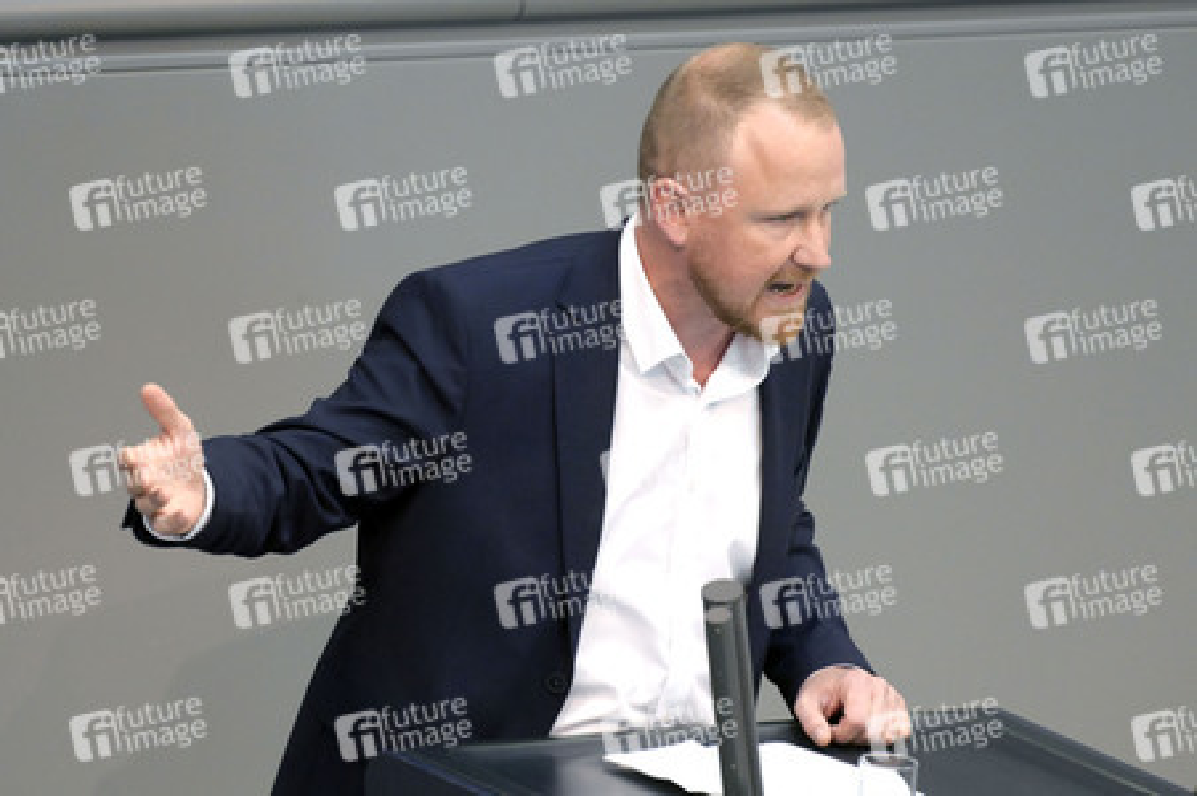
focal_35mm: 440
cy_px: 398
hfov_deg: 4.7
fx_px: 14619
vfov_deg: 3.1
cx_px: 598
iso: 8000
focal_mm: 440
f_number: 5.6
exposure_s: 1/320
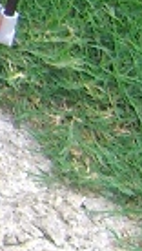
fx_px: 2048
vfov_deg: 7.0
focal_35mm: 307
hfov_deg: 3.6
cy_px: -24
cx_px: -617
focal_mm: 7.9
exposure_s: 1/60
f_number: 2.8
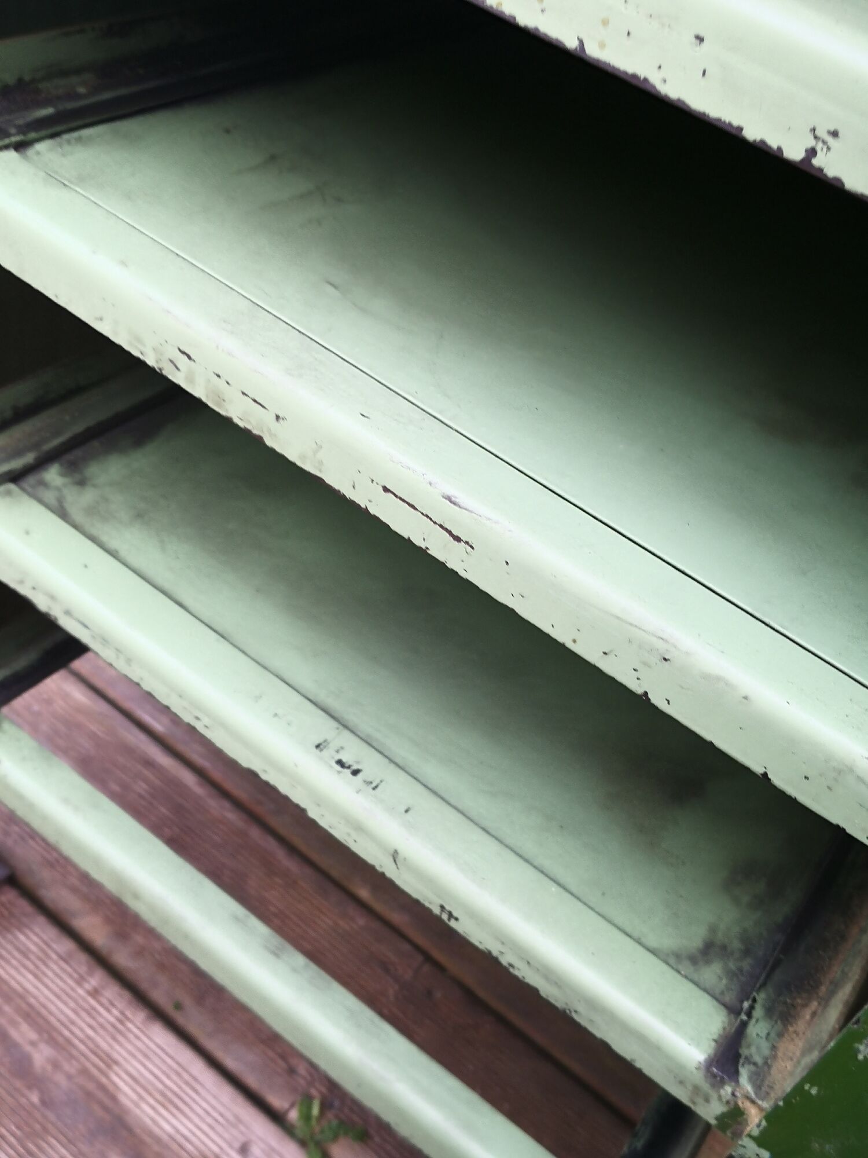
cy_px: 579
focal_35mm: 32
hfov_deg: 44.2
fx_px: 1070
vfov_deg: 56.8
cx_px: 434
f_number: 1.6
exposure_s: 1/109
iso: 50
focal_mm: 3.95
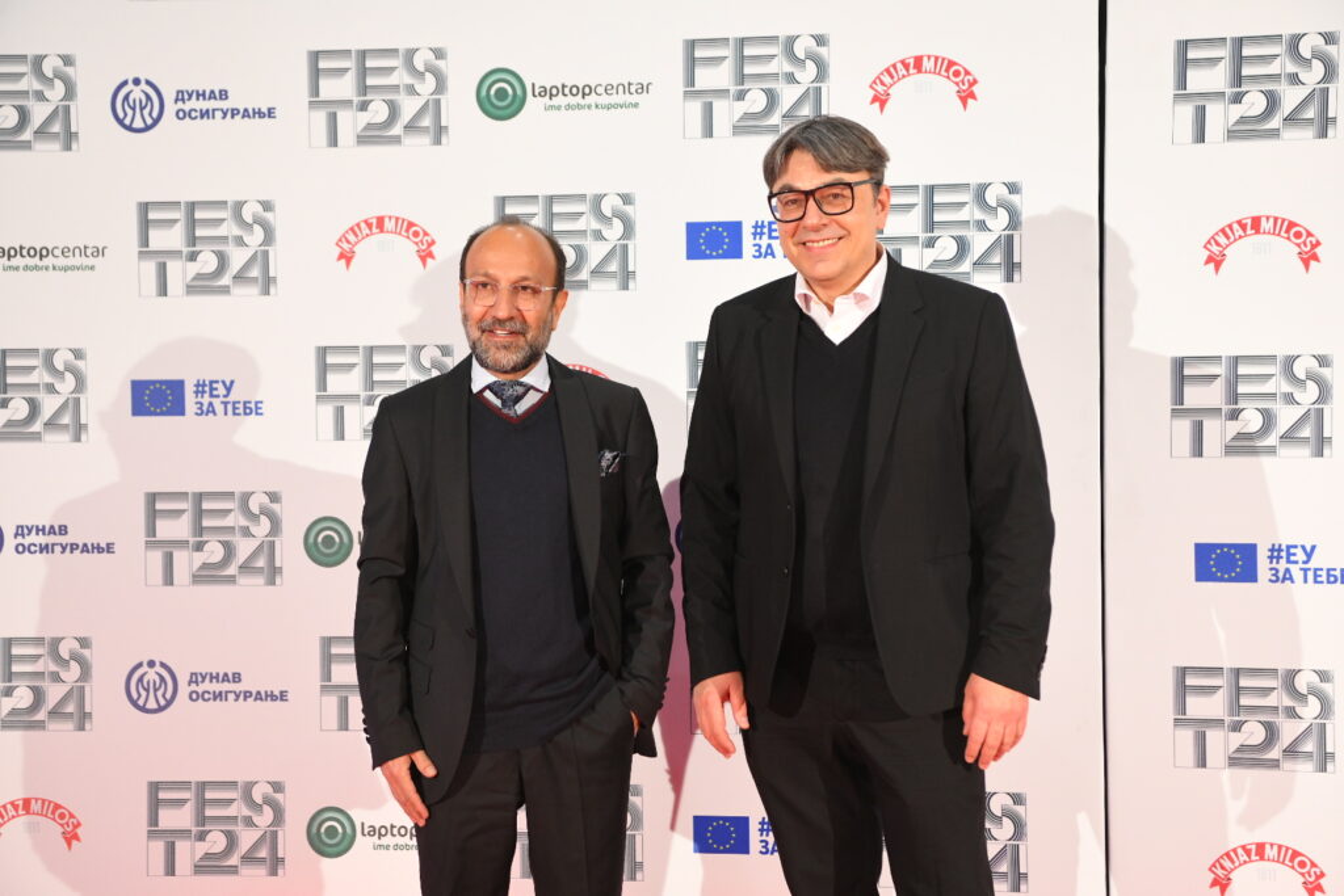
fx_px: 2240
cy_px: 448
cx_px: 672
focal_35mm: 60
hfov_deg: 33.4
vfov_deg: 22.6
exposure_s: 1/320
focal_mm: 60
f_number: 4
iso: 2500
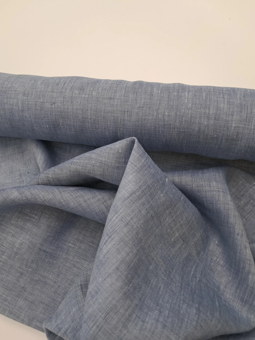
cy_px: 170
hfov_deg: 51.4
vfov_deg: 65.3
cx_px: 128
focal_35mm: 27
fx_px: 265
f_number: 1.8
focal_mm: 4
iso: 50
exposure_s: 1/50
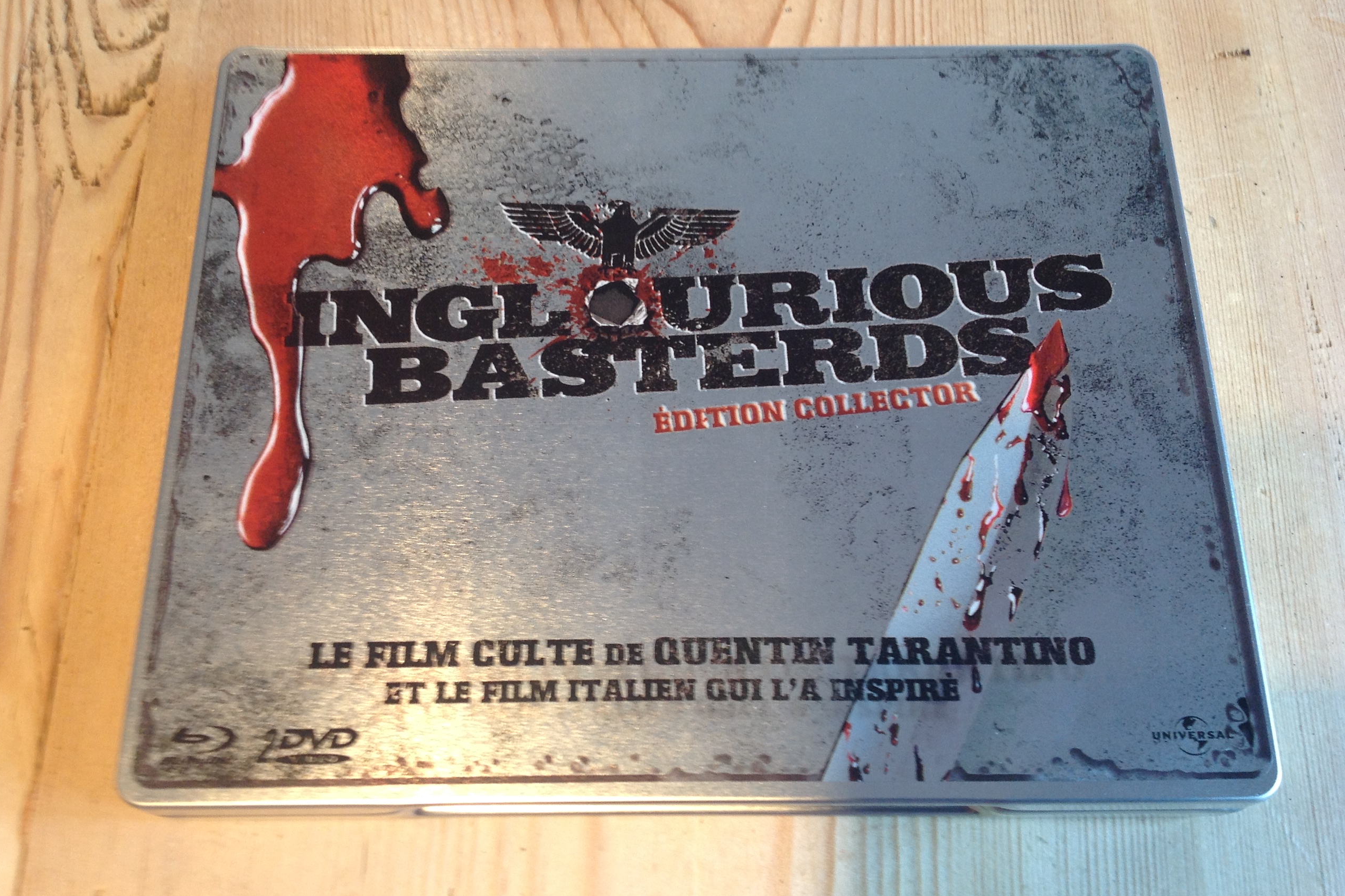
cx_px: 662
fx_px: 1382
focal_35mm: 37
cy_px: 434
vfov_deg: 35.9
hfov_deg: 51.9
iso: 50
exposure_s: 1/20
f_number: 2.4
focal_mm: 4.28
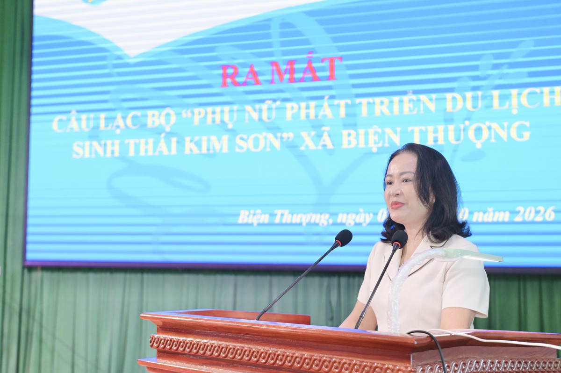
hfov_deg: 39.6
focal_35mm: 50
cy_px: 186
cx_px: 280
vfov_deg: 26.9
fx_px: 779
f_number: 4
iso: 2000
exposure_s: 1/200
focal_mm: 50
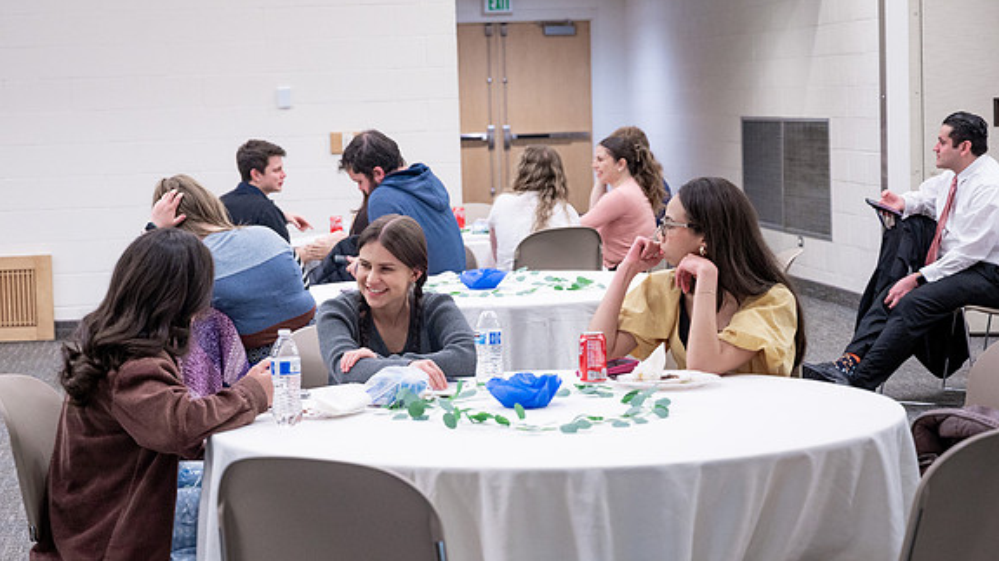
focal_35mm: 85
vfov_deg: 14.2
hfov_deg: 25.0
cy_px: 250
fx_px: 2251
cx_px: 427
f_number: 4
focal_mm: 70
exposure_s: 1/200
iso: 1600
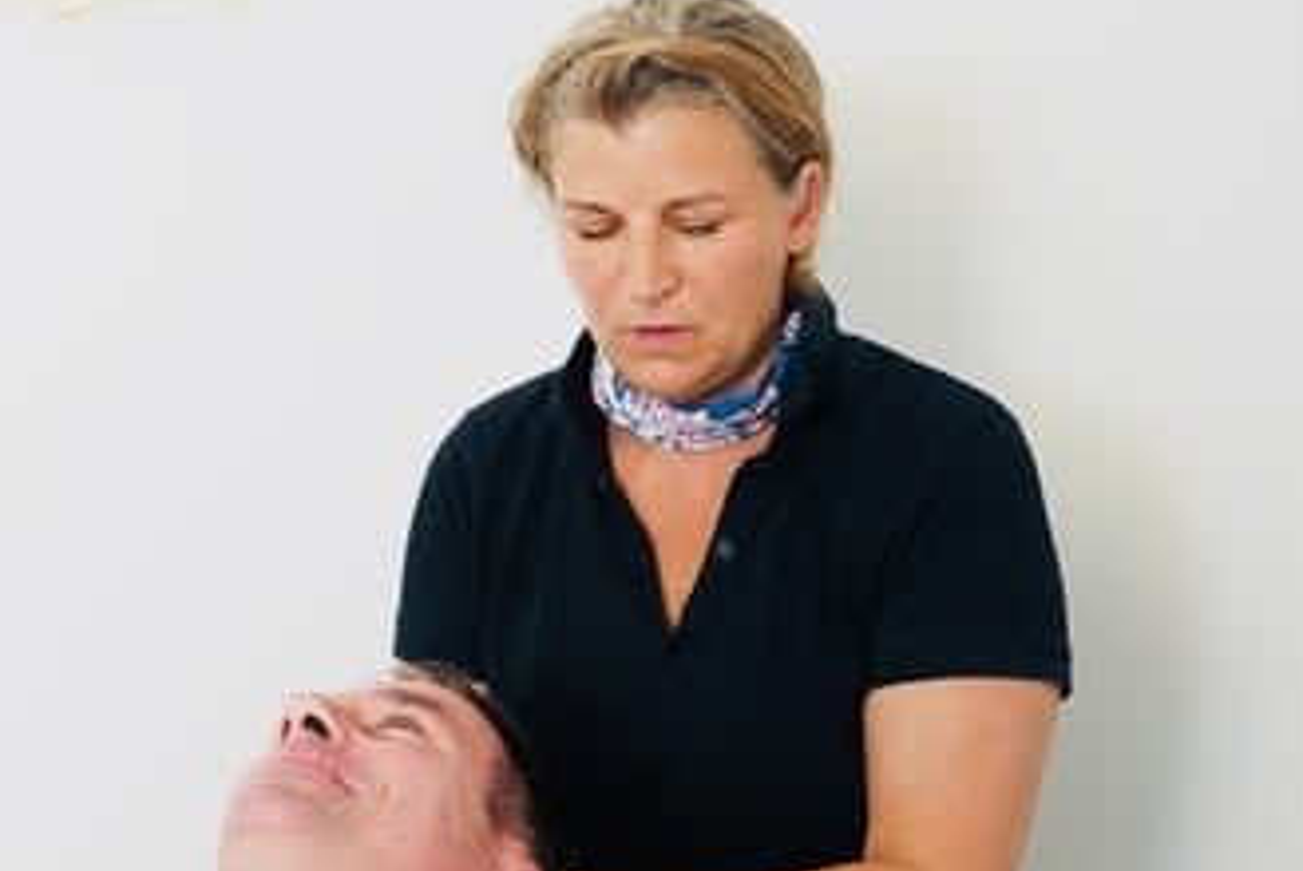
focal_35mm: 85
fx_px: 3079
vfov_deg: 16.0
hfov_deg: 23.0
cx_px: 12
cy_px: 647
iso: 2000
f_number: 2.8
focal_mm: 28
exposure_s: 1/200
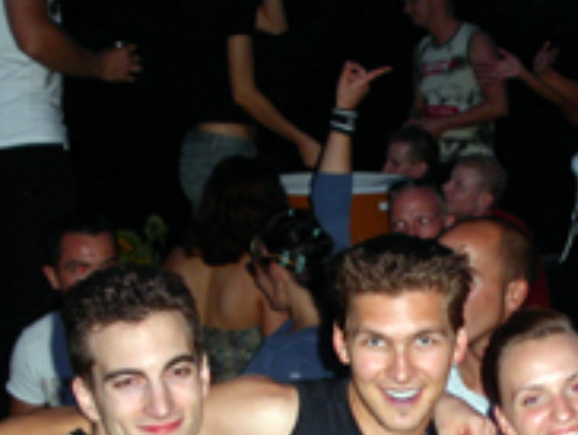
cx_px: 468
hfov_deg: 22.9
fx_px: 1404
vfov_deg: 17.2
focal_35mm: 84
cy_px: 438
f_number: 2.8
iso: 112
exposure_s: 1/30
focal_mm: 7.8
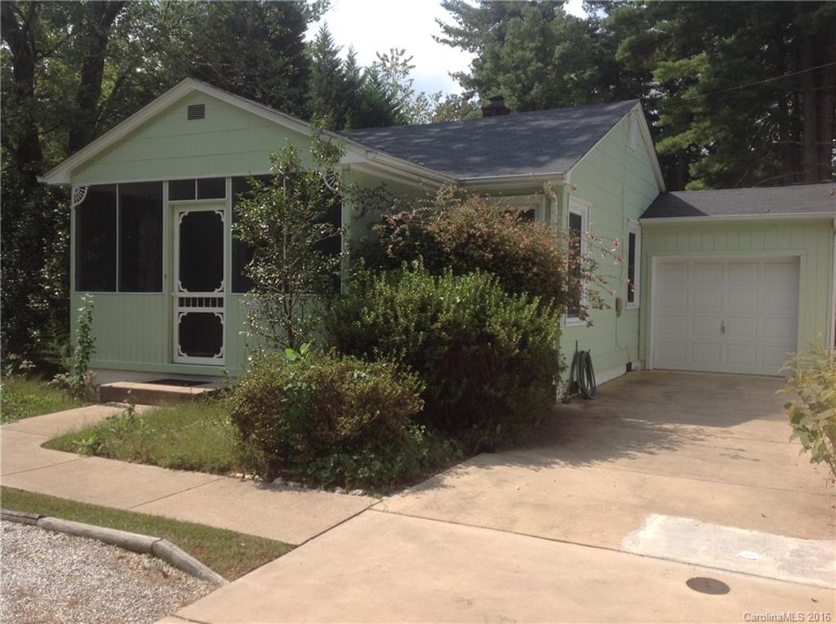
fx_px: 844
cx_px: 418
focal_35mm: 35
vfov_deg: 40.6
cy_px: 312
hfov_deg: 52.7
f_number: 2.4
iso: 50
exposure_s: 1/1513
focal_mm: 4.28
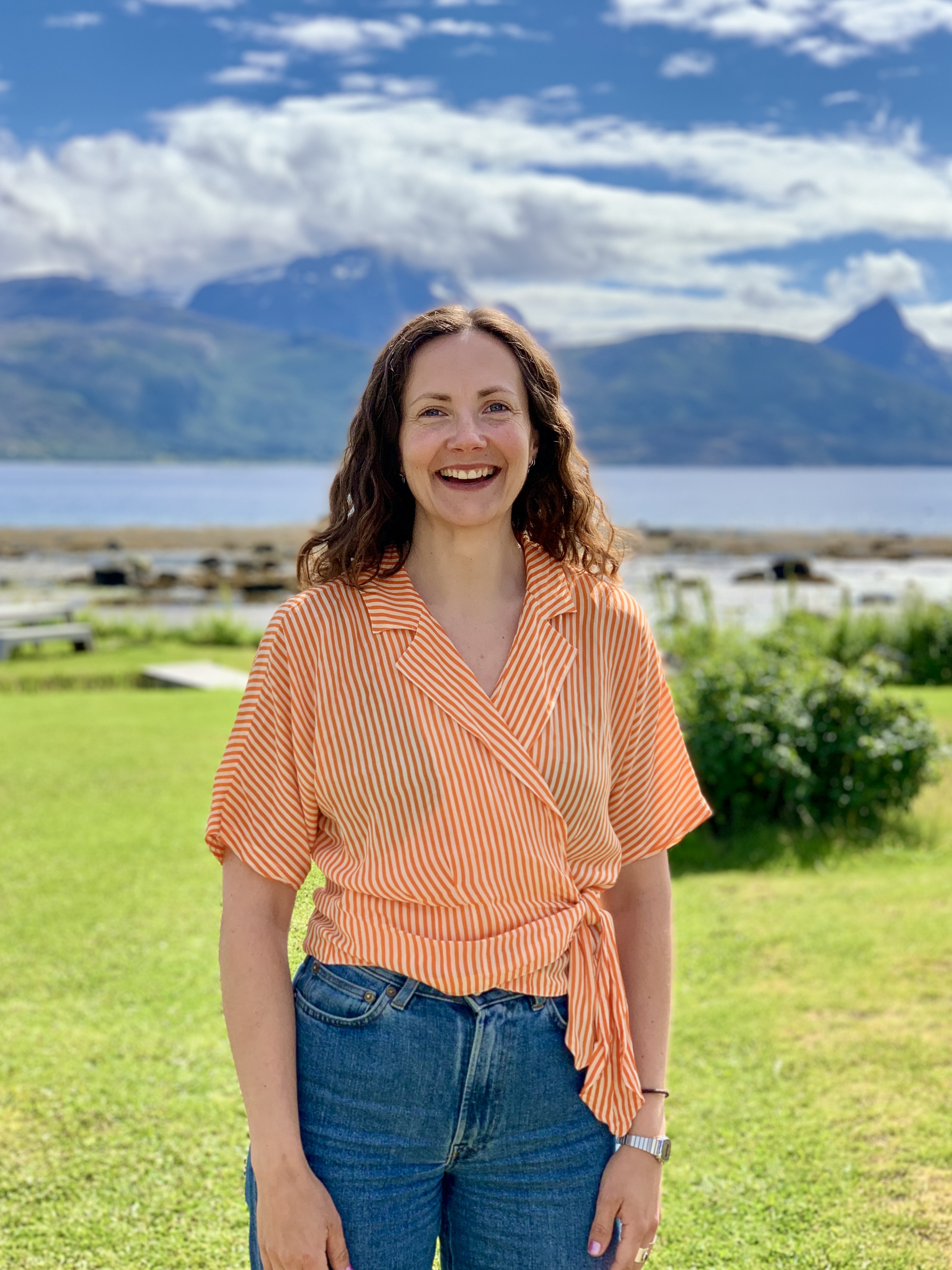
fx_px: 2053
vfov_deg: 34.3
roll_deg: -0.4
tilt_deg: -4.3
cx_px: 468
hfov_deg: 26.1
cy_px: 657
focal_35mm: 56
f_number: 2.4
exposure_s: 1/1115
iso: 16
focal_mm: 6
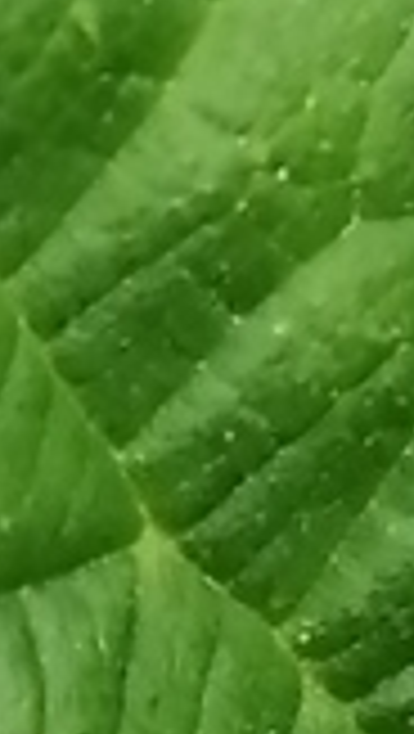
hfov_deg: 2.7
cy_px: 153
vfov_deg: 4.8
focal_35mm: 445
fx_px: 8662
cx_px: 333
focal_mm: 3.46
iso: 50
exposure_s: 1/271
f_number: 1.8
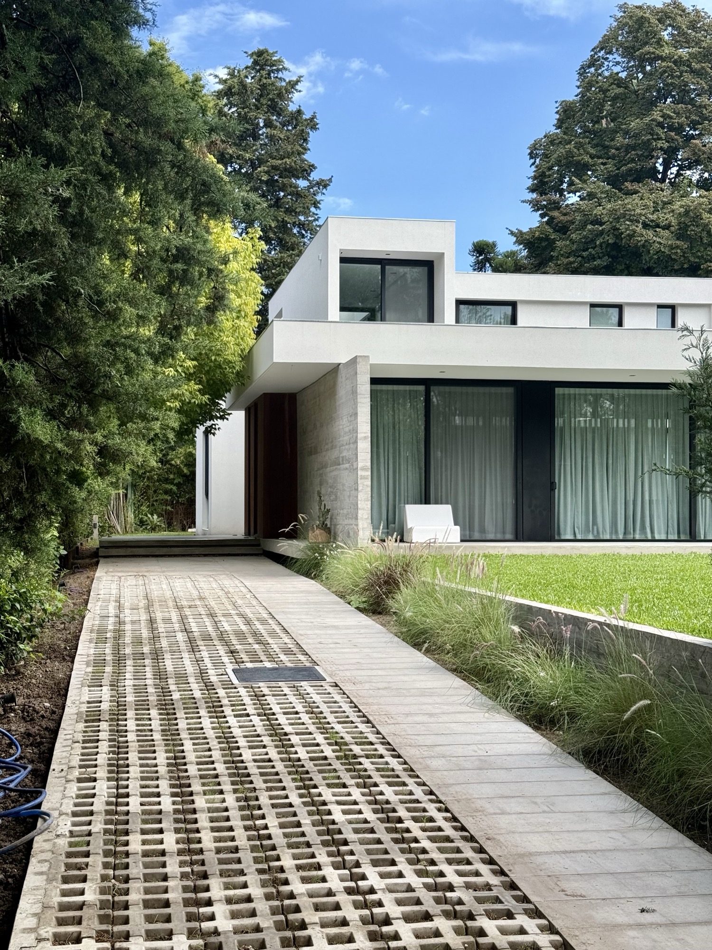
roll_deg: -0.3
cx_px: 356
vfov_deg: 39.7
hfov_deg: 30.3
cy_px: 475
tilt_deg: +2.2
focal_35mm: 48
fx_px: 1316
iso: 64
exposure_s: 1/2342
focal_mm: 6.76
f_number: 1.78
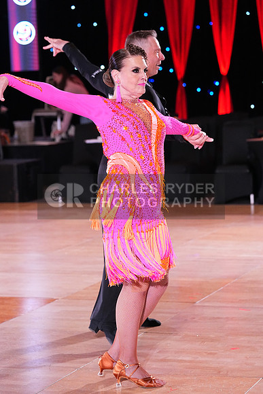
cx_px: 132
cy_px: 197
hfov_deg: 12.7
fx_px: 1183
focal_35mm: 108
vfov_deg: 18.9
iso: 6400
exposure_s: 1/320
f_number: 4.5
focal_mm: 108
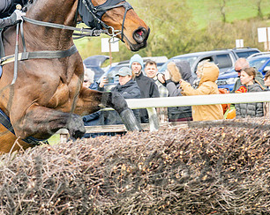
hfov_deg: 8.9
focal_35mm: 218
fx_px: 1740
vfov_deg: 7.1
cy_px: 85
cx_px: 44
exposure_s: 1/1250
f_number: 4.5
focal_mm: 70
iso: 400
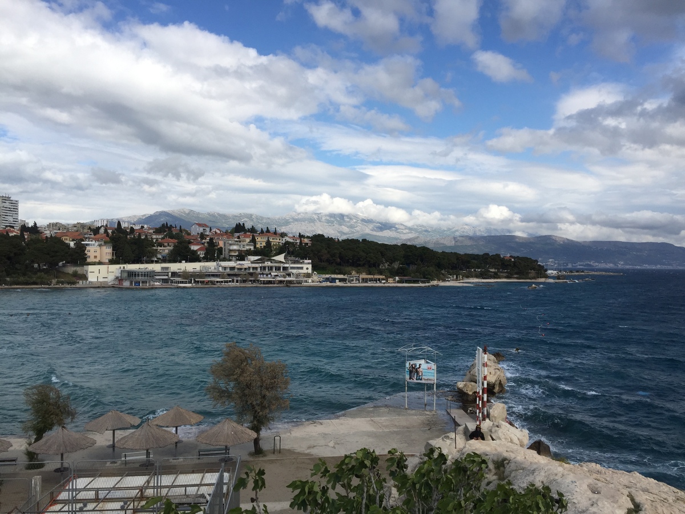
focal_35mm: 29
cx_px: 342
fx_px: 574
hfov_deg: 61.7
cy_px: 257
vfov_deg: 48.2
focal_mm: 4.15
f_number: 2.2
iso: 32
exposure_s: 1/2326
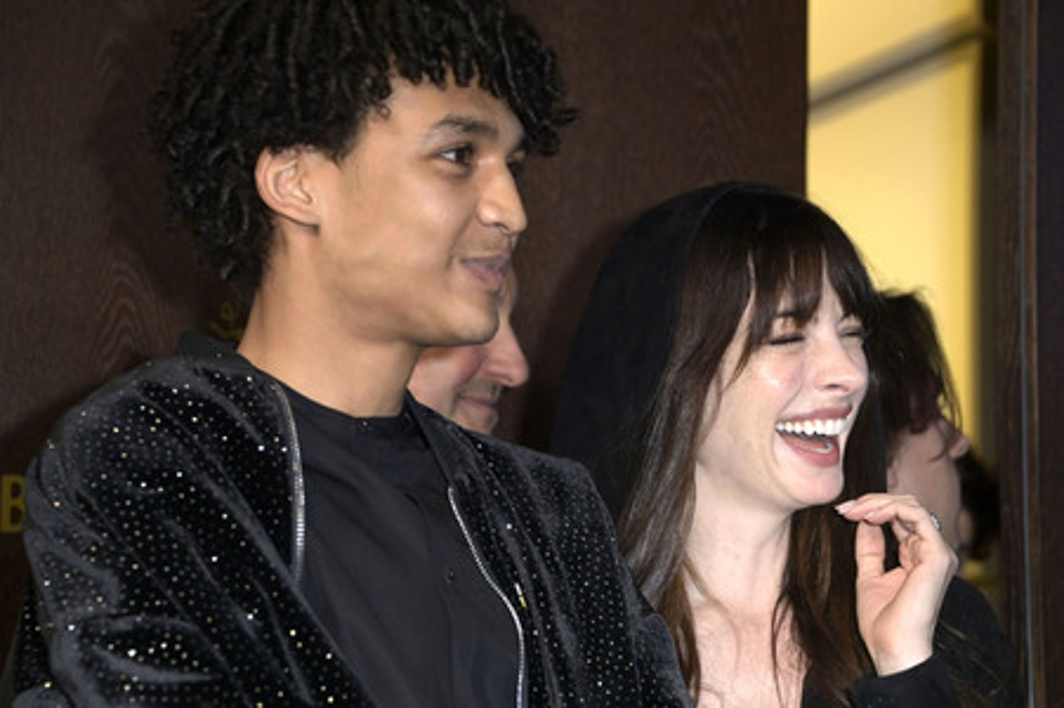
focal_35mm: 112
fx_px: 3308
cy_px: 354
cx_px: 532
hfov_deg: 18.3
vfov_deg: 12.2
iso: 1000
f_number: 5.6
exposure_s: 1/250
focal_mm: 112
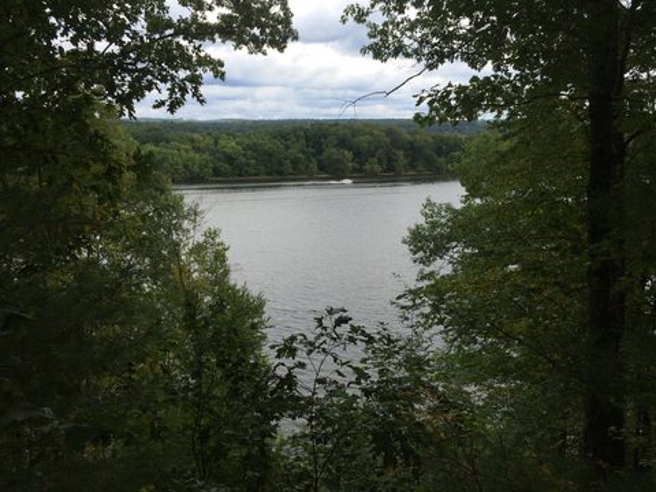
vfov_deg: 48.2
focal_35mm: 29
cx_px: 328
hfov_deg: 61.7
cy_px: 246
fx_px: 550
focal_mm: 4.15
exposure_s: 1/1282
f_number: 2.2
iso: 32
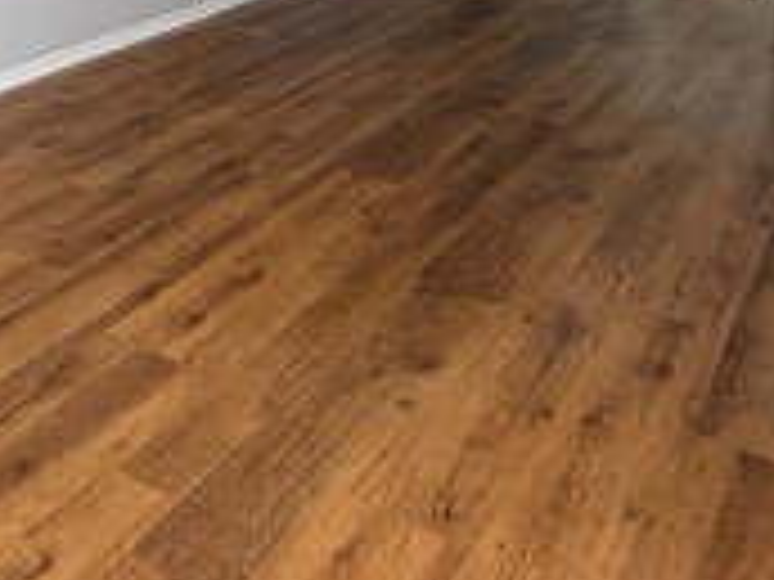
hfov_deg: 31.1
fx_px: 1163
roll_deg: +0.4
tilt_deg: -1.8
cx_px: -153
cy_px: -211
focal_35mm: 52
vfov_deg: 24.0
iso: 80
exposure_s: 1/120
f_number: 2.2
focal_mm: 2.22
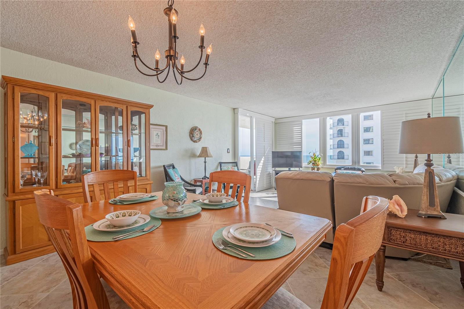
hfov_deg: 100.4
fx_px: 193
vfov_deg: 77.3
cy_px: 154
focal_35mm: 15
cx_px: 232
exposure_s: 1/500
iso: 320
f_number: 7.1
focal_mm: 10
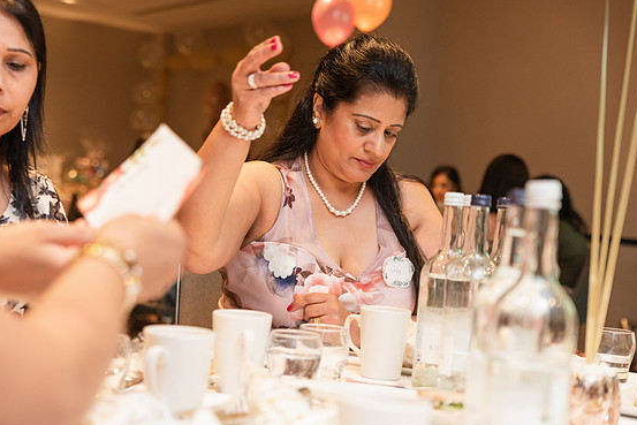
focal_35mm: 65
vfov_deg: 20.9
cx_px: 312
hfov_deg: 31.0
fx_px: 1150
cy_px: 211
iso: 2000
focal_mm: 62
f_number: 3.5
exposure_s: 1/160
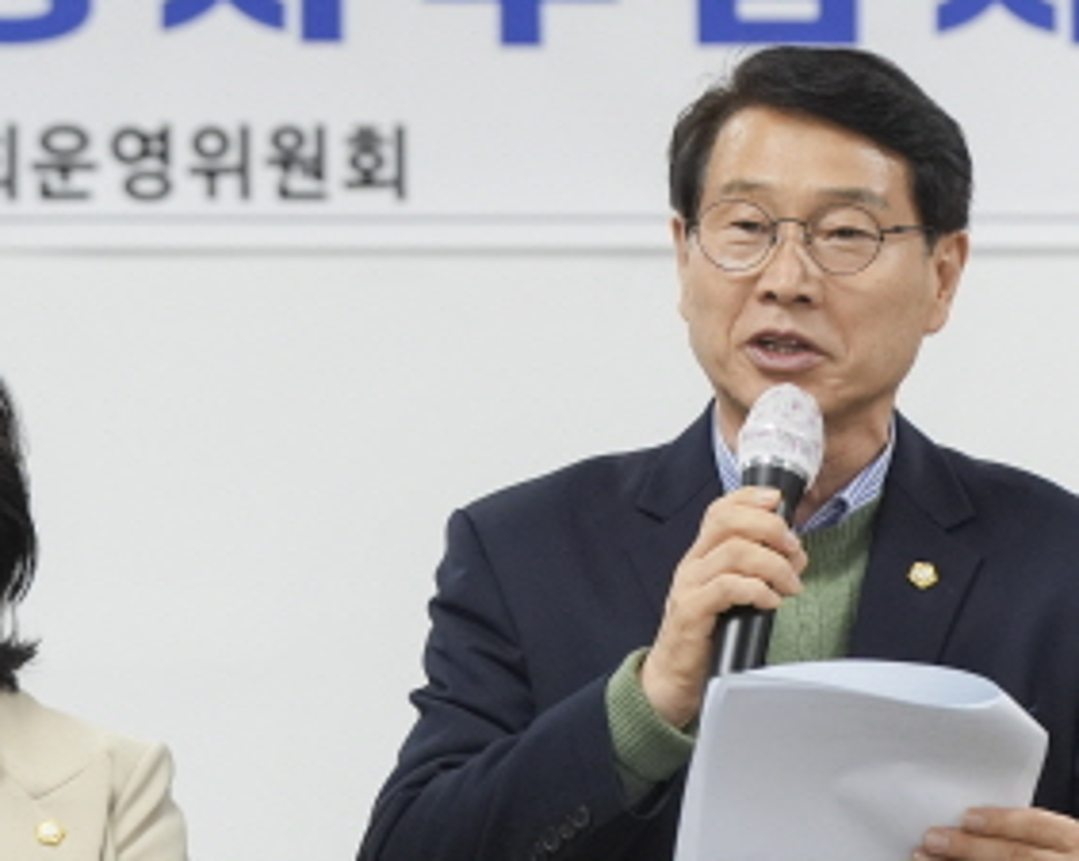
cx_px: 830
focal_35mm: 268
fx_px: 8549
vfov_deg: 5.8
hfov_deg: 7.2
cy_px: 432
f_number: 4
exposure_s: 1/250
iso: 1600
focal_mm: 115
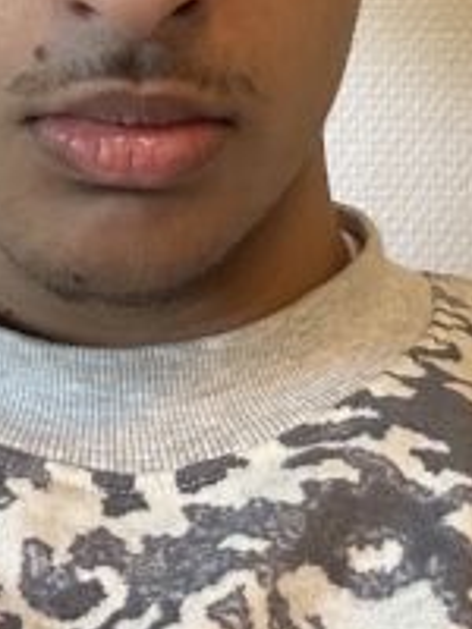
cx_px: 129
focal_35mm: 90
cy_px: -123
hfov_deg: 16.3
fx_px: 1636
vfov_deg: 20.4
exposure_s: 1/60
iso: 160
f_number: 1.9
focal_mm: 2.69
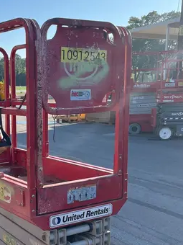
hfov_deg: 25.4
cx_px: 21
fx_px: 395
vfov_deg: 34.0
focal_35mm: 56
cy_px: 165
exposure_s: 1/2024
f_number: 1.6
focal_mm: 5.1
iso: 50
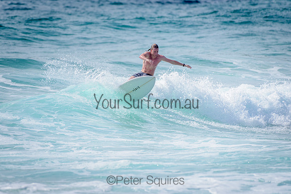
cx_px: 113
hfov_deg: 3.4
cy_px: 93
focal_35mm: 613
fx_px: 4956
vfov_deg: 2.2
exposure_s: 1/2000
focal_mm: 500
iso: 125
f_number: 5.6
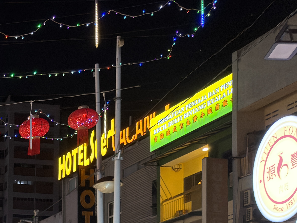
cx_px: -209
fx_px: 704
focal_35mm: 82
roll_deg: +2.8
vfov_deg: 16.0
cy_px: 365
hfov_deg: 19.2
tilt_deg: +3.9
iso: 200
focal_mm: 6.76
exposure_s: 1/100
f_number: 1.78
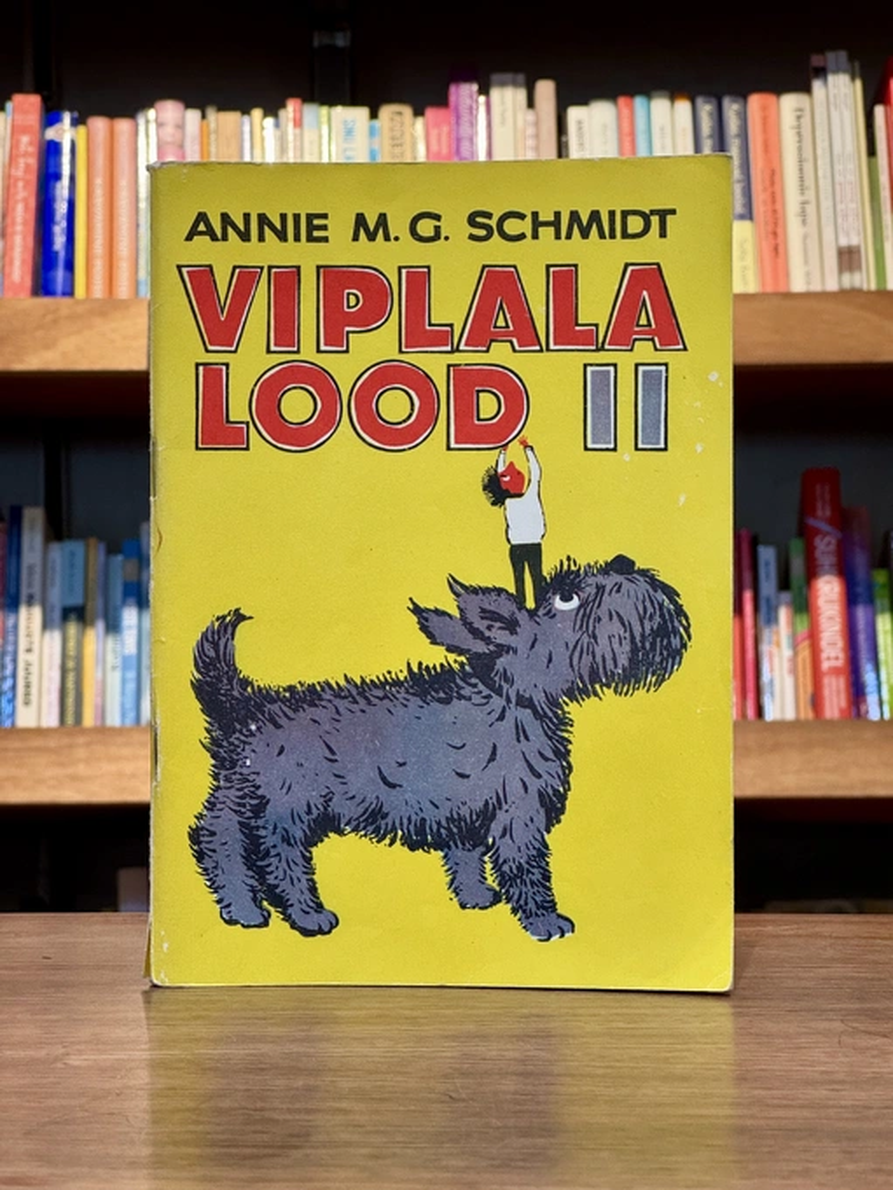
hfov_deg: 19.1
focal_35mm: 77
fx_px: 2648
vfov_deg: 25.3
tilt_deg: -0.1
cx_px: 446
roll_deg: -0.1
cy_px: 595
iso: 200
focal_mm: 9
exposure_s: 1/99
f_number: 2.8
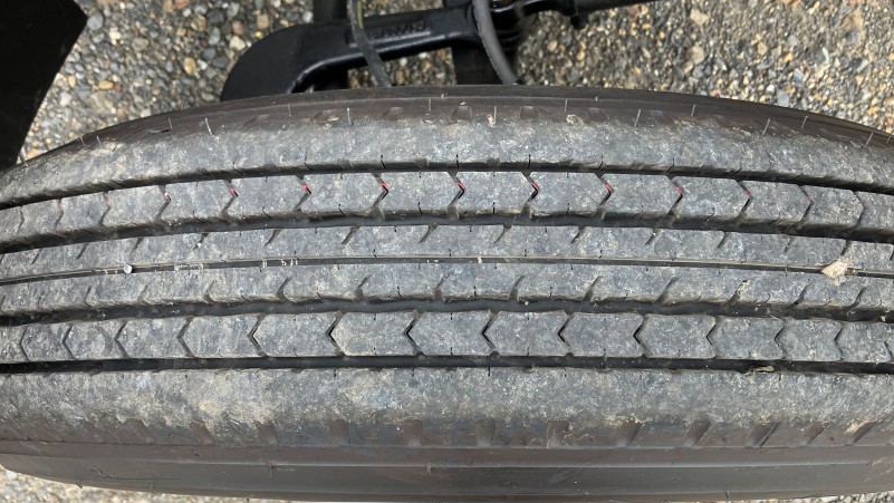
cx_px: 493
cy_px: 241
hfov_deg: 51.5
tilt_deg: -80.3
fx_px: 925
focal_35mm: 39
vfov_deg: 30.4
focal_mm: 3.99
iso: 40
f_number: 1.8
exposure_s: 1/121
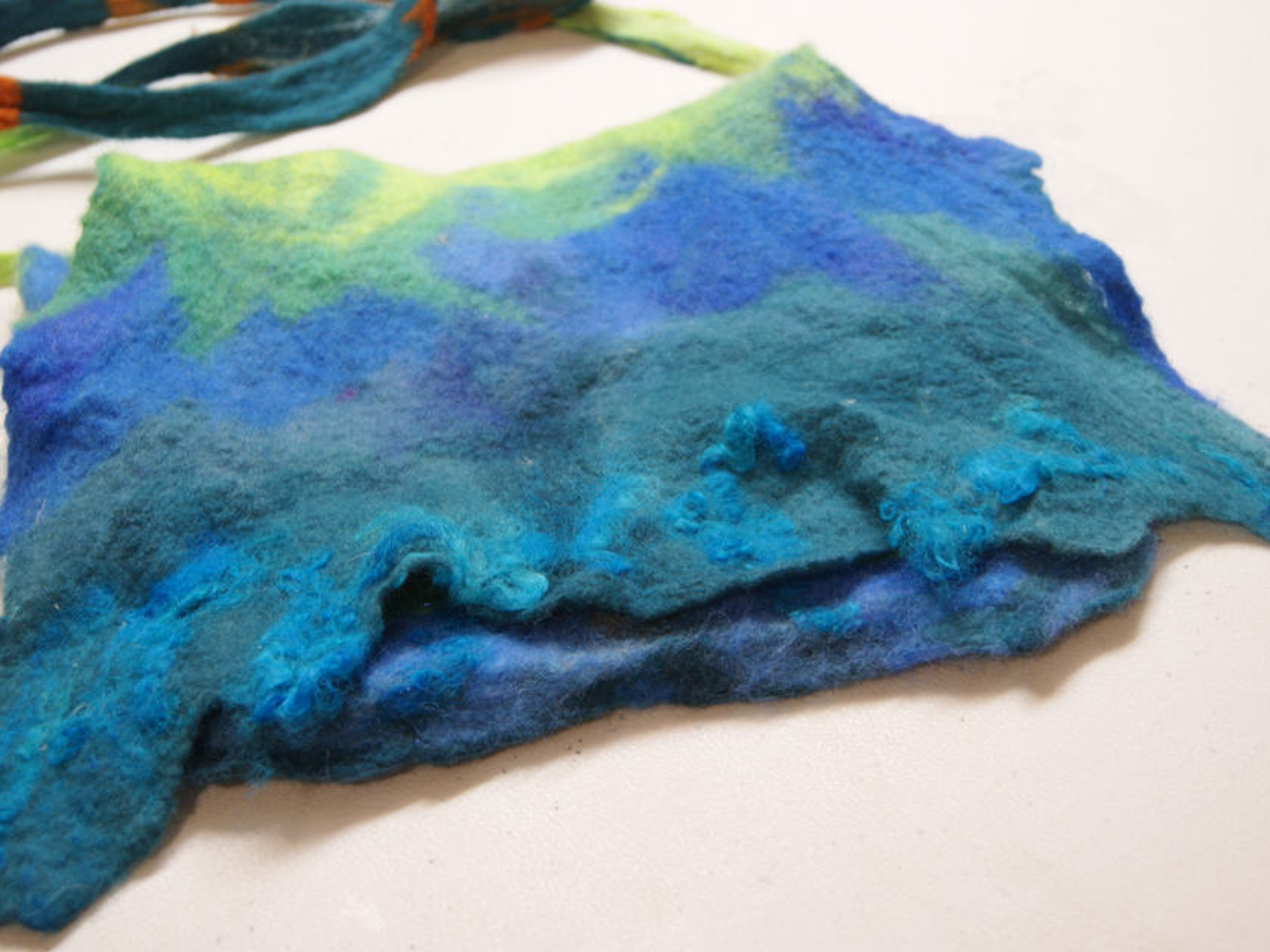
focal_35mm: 53
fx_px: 1944
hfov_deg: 36.1
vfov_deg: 27.5
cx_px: 570
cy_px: 459
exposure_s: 1/15
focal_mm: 30
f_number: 4.5
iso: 400
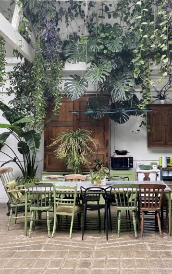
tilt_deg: +1.2
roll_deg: +0.3
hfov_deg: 34.2
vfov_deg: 52.7
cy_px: 137
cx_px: 115
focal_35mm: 37
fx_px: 277
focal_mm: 4.25
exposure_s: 1/60
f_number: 1.8
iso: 320
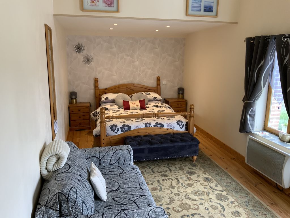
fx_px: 243
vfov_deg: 48.2
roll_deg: -1.3
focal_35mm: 29
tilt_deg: -11.5
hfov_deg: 61.7
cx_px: 145
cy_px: 109
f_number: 1.8
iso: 64
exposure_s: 1/75
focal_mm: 3
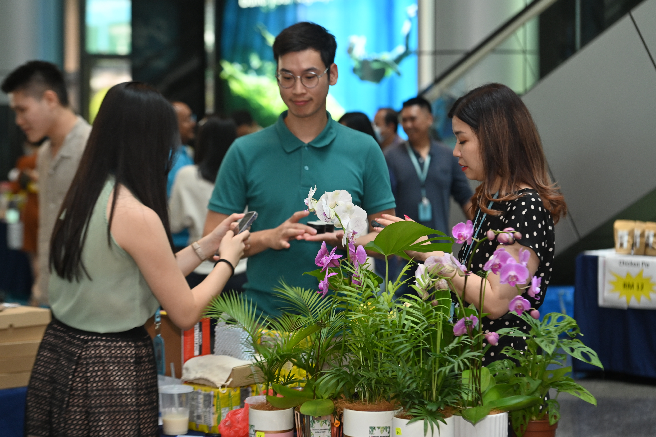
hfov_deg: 20.8
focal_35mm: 98
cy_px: 218
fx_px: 1785
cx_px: 328
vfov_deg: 13.9
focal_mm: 98
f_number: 4.5
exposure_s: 1/100
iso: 1000
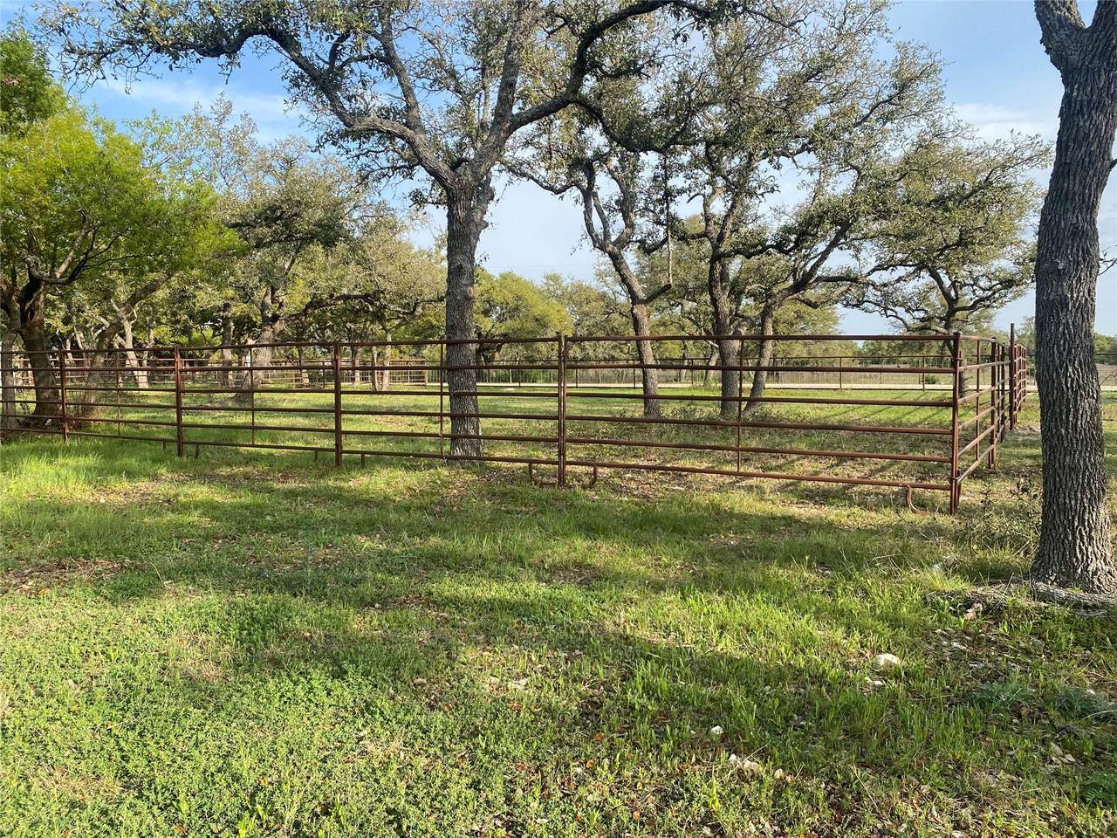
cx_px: 558
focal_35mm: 26
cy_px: 419
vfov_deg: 53.1
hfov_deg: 67.3
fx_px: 839
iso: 32
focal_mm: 4.25
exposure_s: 1/927
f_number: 1.8
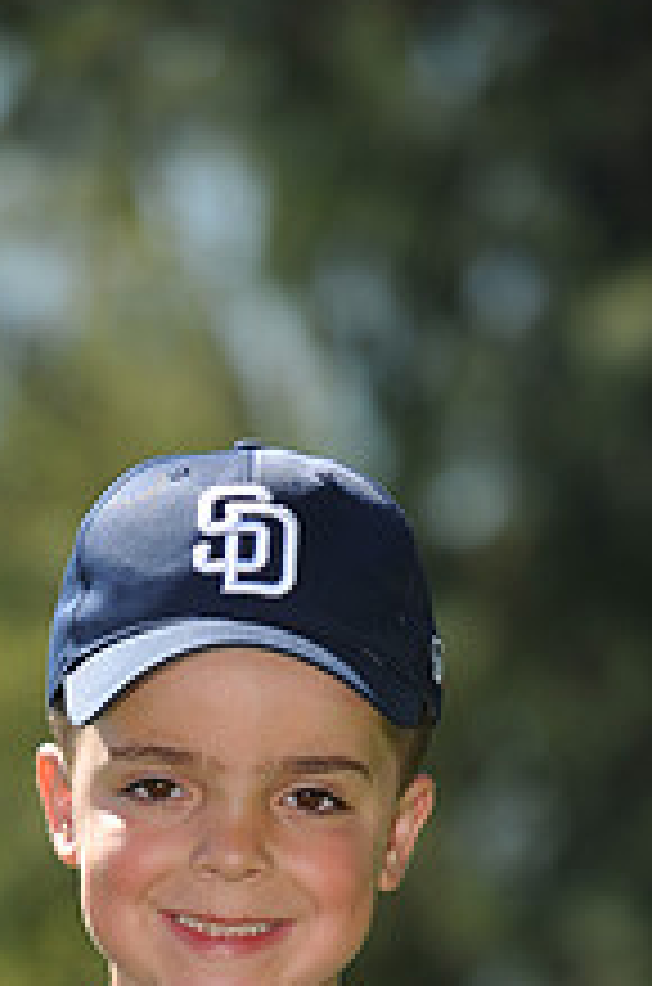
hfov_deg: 4.0
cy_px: 1274
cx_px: 157
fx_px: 9417
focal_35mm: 345
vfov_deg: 5.9
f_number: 4
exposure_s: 1/1250
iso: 200
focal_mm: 130
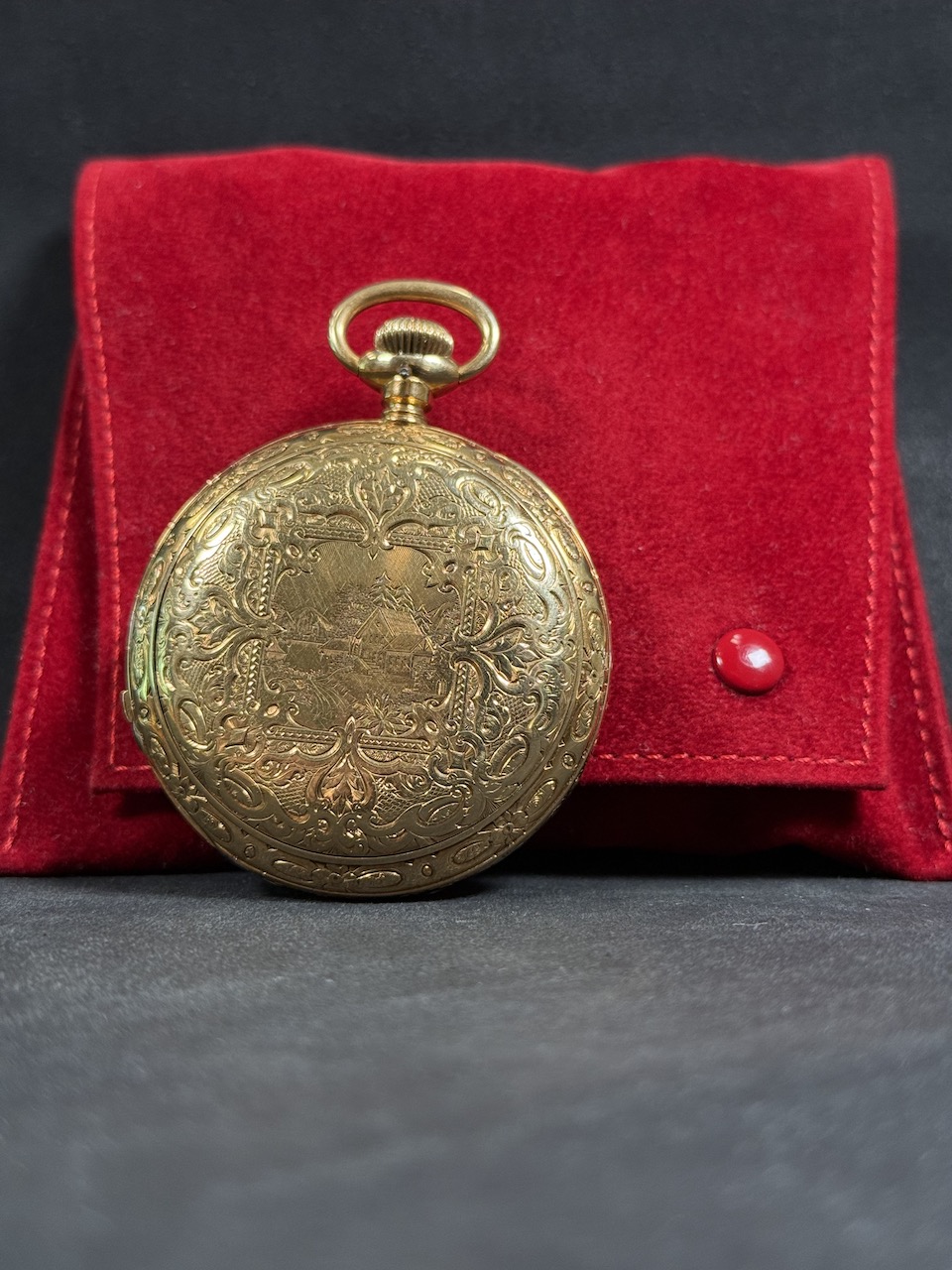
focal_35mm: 48
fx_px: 1760
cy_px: 635
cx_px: 476
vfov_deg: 39.7
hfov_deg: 30.3
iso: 160
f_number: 1.78
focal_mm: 6.76
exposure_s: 1/60
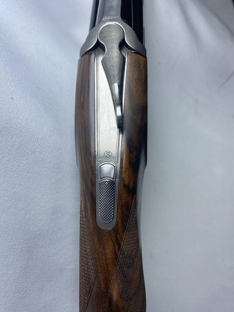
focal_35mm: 26
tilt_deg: -66.4
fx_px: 234
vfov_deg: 67.3
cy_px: 156
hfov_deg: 53.1
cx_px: 117
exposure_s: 1/439
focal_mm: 4.25
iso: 32
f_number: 1.8
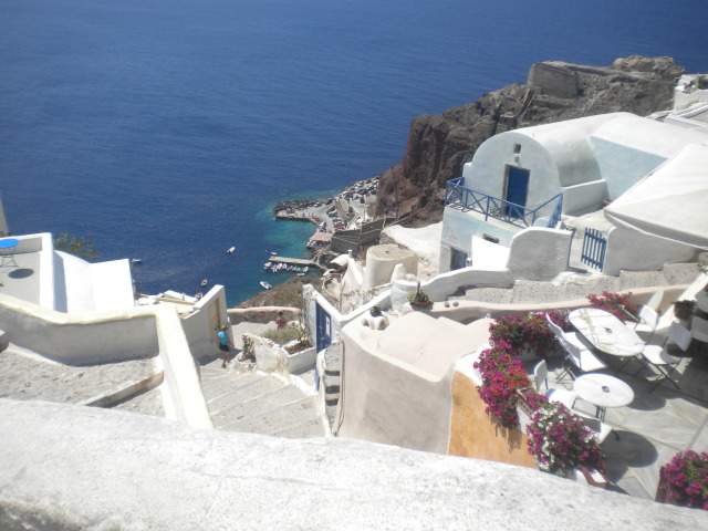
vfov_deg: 40.7
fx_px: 716
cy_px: 266
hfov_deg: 52.6
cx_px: 354
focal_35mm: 35
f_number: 4.6
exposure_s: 1/975
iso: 80
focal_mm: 6.3
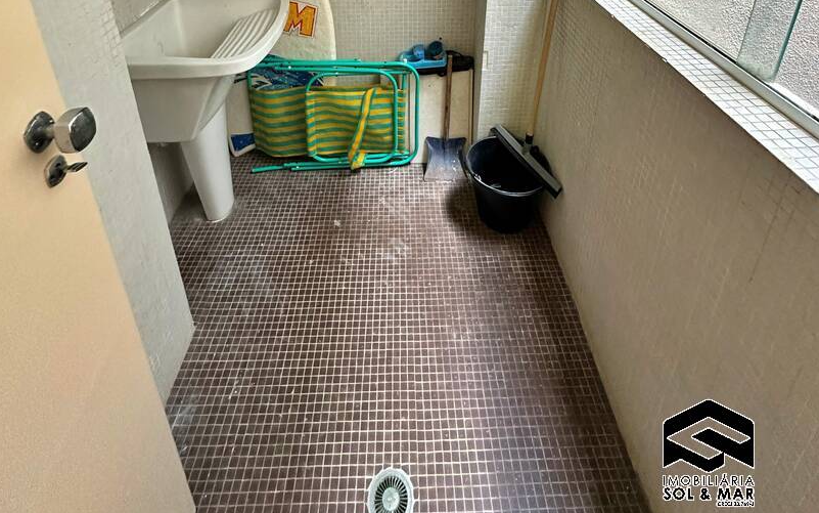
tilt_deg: -20.2
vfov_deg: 48.5
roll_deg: -0.2
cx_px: 408
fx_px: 447
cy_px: -6
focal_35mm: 20
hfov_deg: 85.0
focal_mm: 2.22
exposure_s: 1/60
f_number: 2.2
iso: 640
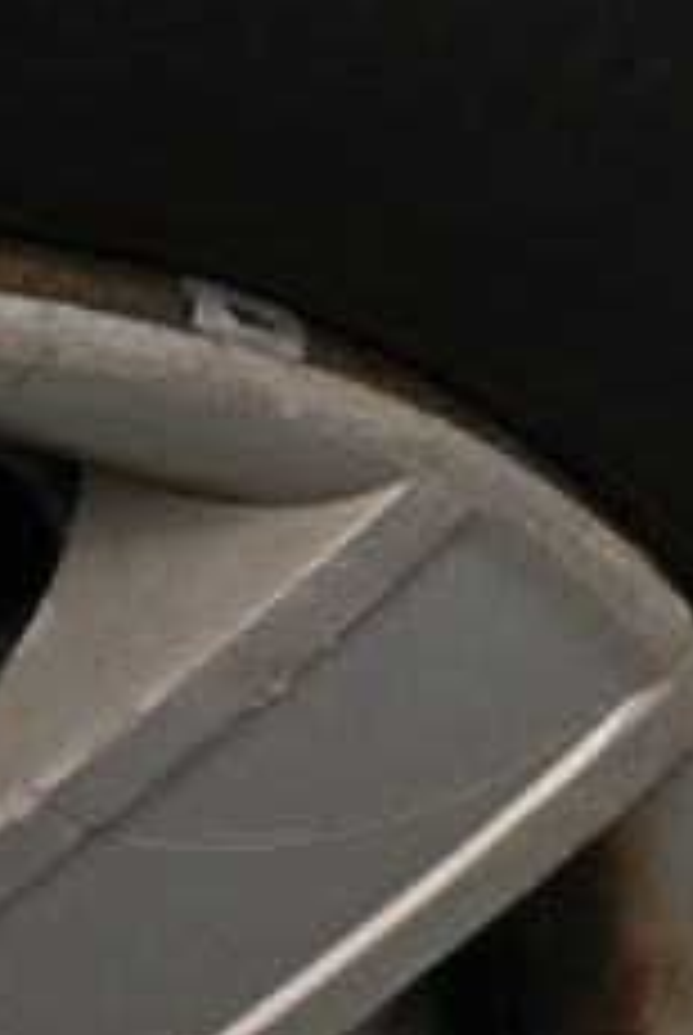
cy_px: -896
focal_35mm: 222
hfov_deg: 5.9
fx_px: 6377
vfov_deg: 8.8
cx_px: 1940
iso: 200
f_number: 4
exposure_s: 1/50
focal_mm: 21
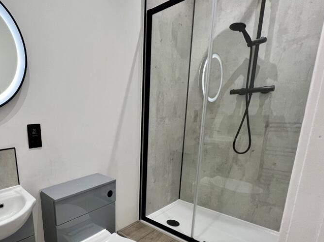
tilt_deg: -13.8
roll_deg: +2.7
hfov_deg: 75.3
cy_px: 158
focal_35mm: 20
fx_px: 187
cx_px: 77
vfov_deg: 64.5
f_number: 1.8
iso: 160
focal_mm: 1.57
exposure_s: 1/100
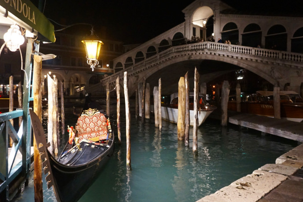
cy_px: 102
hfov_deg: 65.3
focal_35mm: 28
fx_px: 235
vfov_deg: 46.3
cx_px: 169
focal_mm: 16
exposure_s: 1/60
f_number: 4
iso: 2500
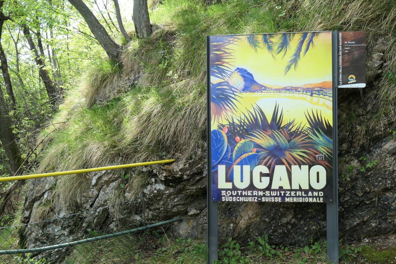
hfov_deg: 45.4
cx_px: 191
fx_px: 473
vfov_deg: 31.2
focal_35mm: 43
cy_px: 137
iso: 200
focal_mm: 14.7
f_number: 3.9
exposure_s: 1/250
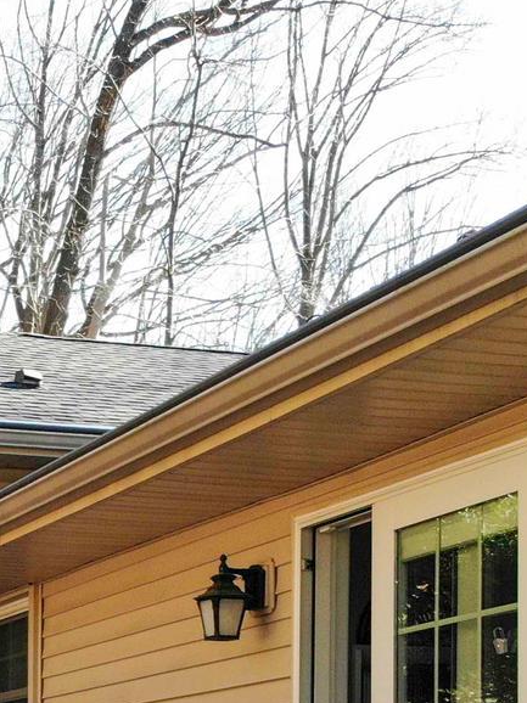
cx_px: -139
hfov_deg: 16.5
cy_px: 862
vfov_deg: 21.3
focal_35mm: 85
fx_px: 1727
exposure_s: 1/190
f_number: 2.8
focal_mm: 4.5
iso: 109
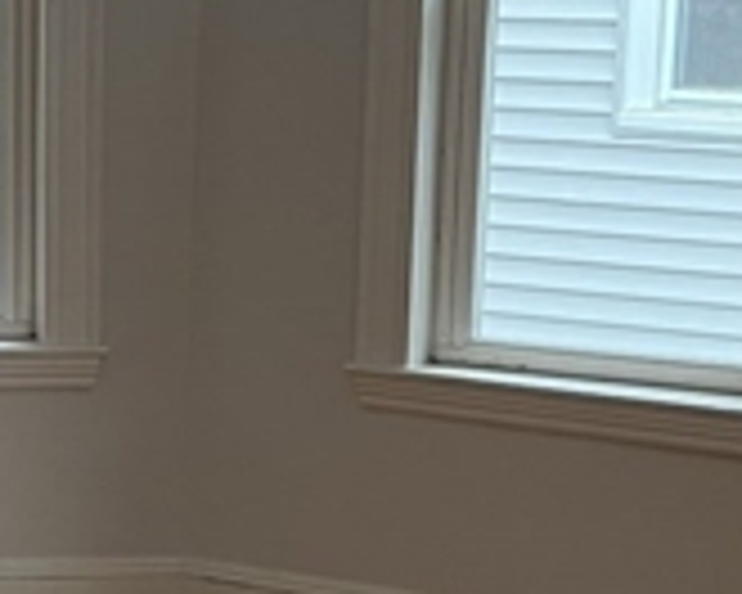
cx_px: 153
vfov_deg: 13.0
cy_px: 477
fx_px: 2591
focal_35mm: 118
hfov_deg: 16.2
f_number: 1.5
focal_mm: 5.7
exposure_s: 1/60
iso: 160
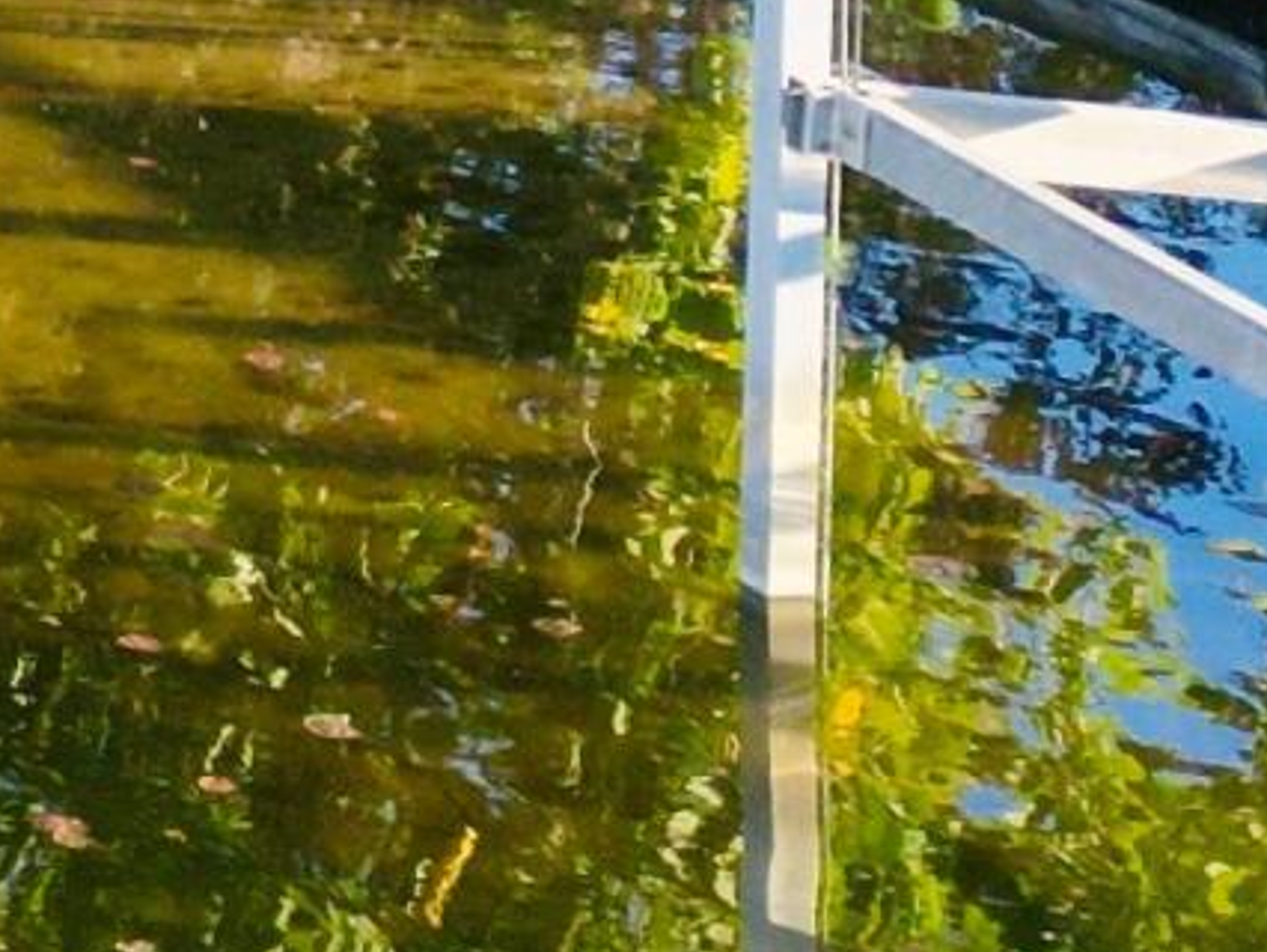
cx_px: -2376
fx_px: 6189
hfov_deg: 9.5
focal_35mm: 169
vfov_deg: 8.2
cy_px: -1255
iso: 110
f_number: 1.7
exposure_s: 1/640
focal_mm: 6.72
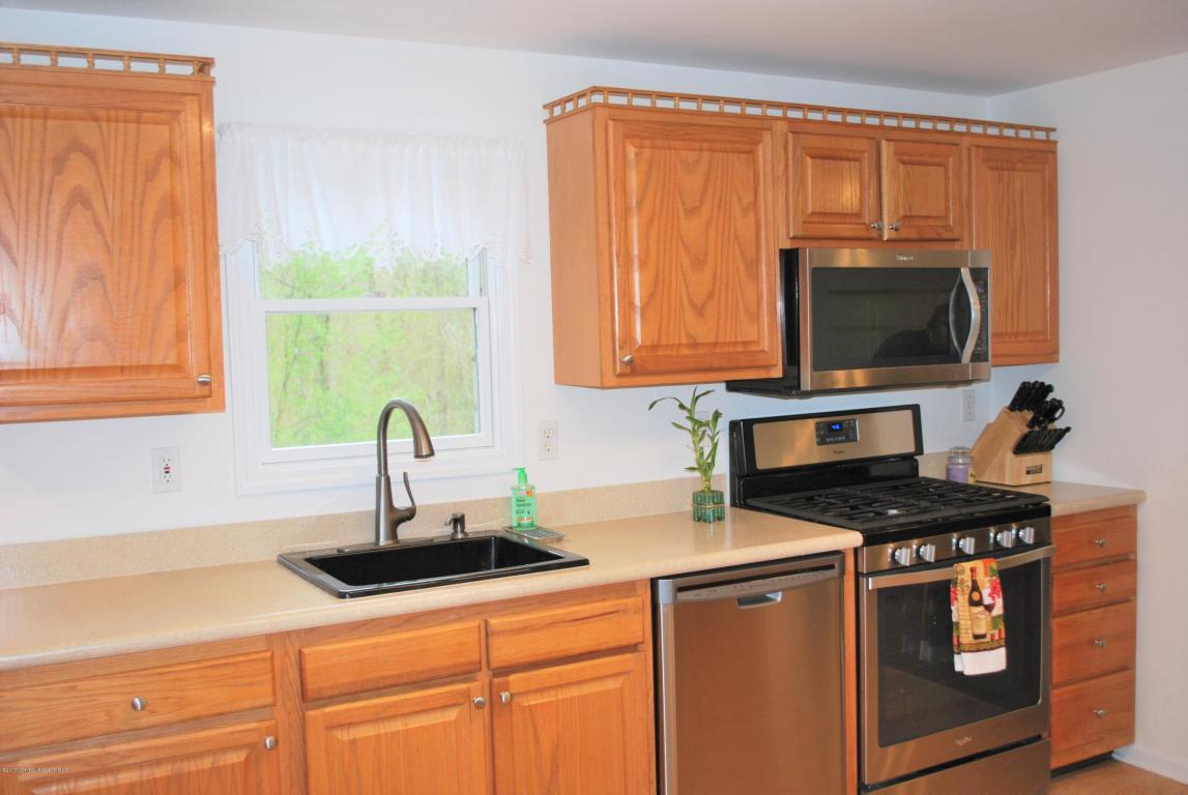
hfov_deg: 53.1
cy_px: 398
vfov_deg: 37.0
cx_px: 594
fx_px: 1190
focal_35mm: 36
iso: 200
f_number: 4.2
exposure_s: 1/60
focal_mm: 24
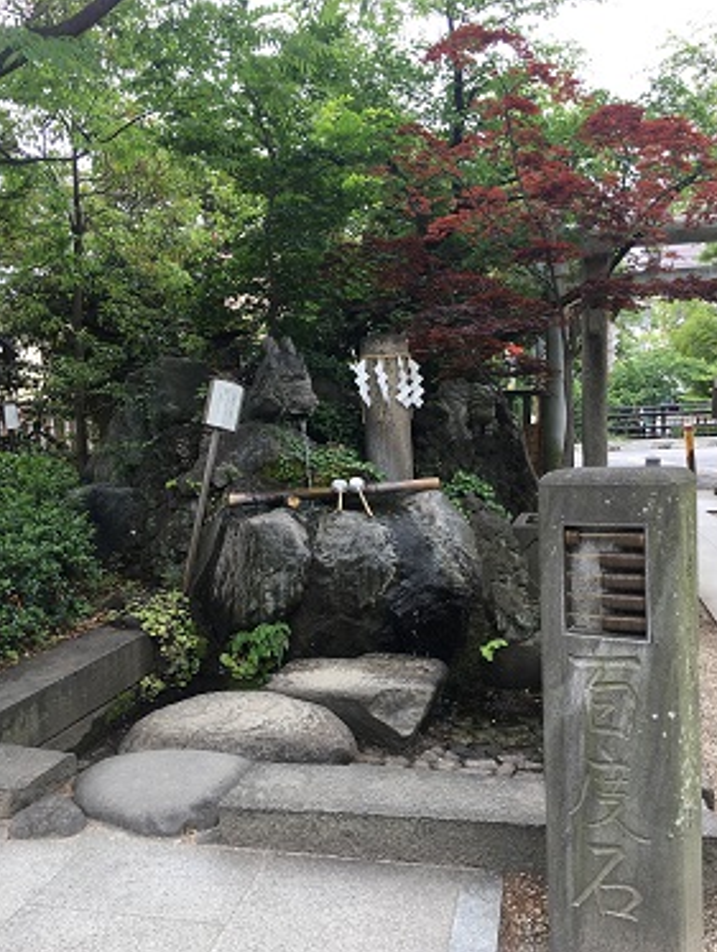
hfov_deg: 45.5
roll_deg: +2.1
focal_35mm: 31
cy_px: 496
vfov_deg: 58.3
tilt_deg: -3.9
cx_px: 375
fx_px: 854
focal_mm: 4.15
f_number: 2.2
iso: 25
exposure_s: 1/218
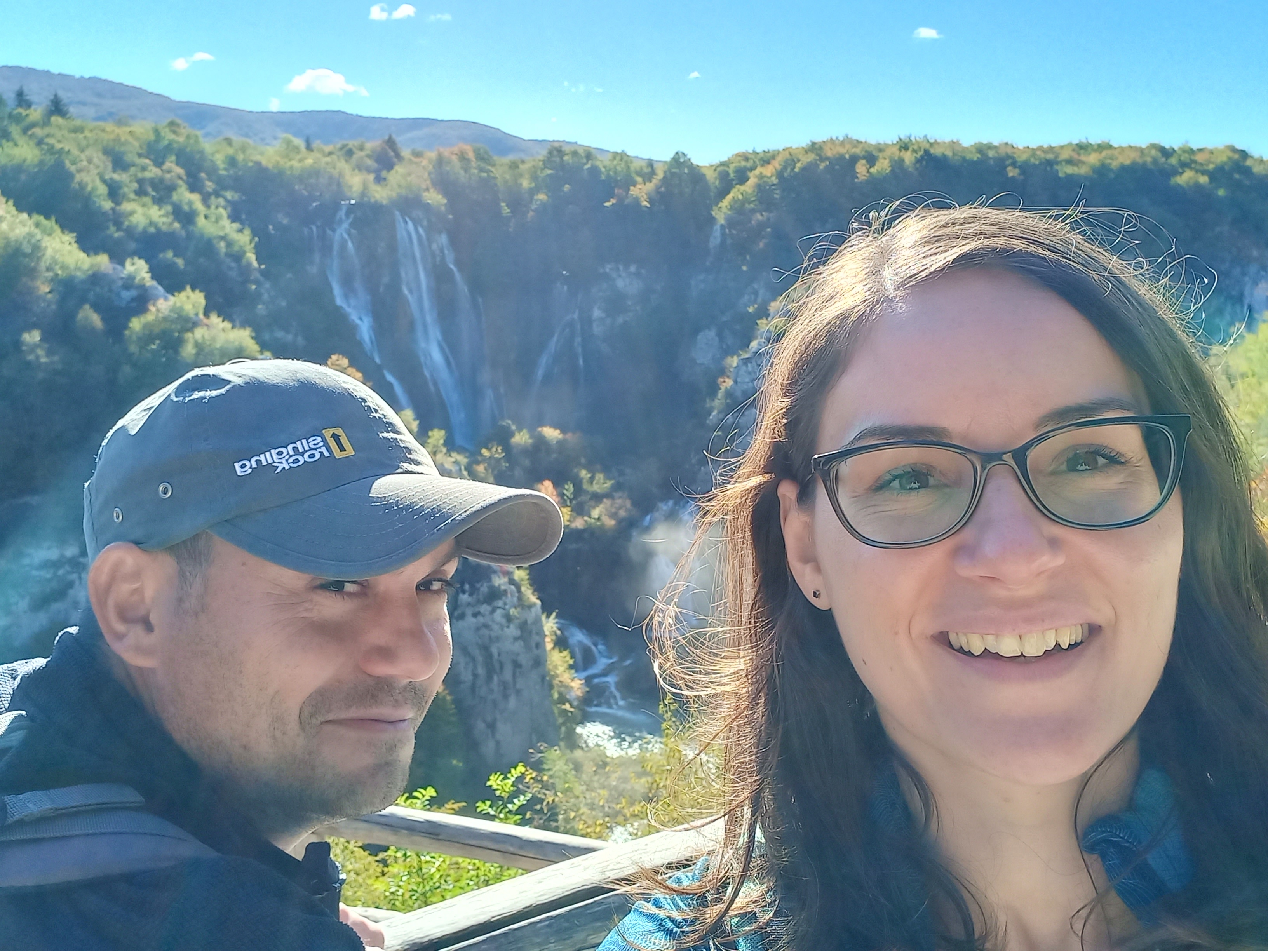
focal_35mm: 31
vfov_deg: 45.4
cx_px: 634
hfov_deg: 58.4
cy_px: 476
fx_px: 1136
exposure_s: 1/364
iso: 50
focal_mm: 3.75
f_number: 2.2
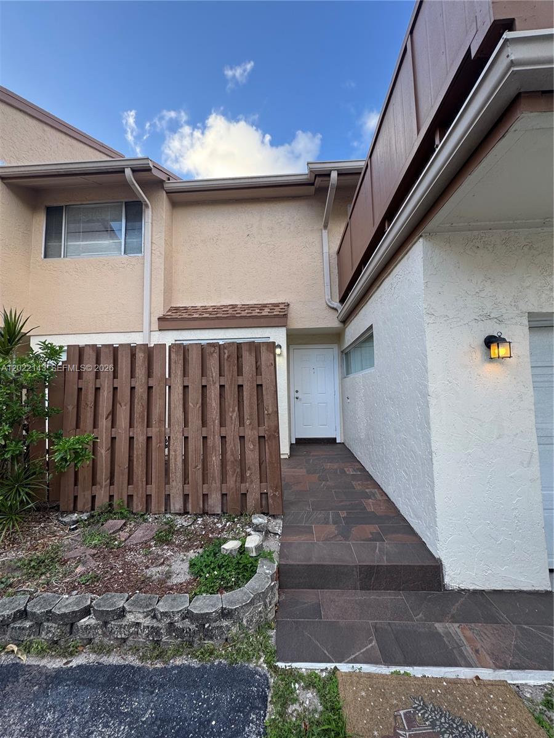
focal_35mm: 14
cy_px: 369
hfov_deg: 85.7
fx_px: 299
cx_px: 277
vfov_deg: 102.1
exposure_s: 1/157
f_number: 2.2
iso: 40
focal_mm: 2.22
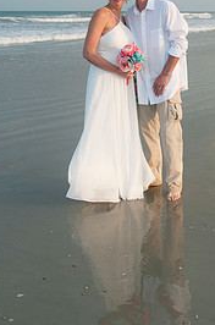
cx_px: 128
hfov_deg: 22.1
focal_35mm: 61
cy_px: 131
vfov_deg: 32.9
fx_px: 549
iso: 100
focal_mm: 24
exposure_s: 1/250
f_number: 5.6
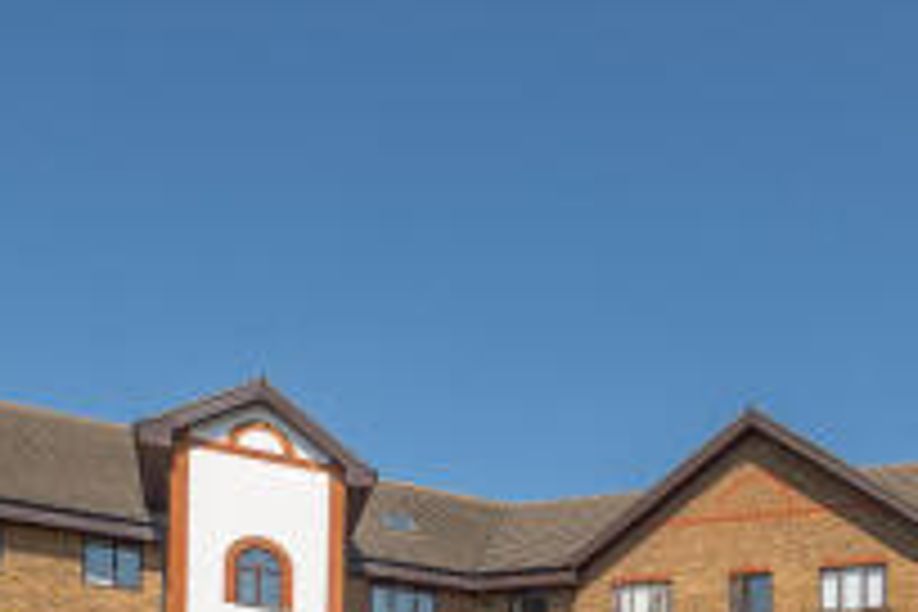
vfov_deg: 32.4
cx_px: 835
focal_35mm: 35
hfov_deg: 48.4
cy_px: 704
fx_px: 892
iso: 400
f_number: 7.1
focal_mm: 10
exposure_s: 1/800
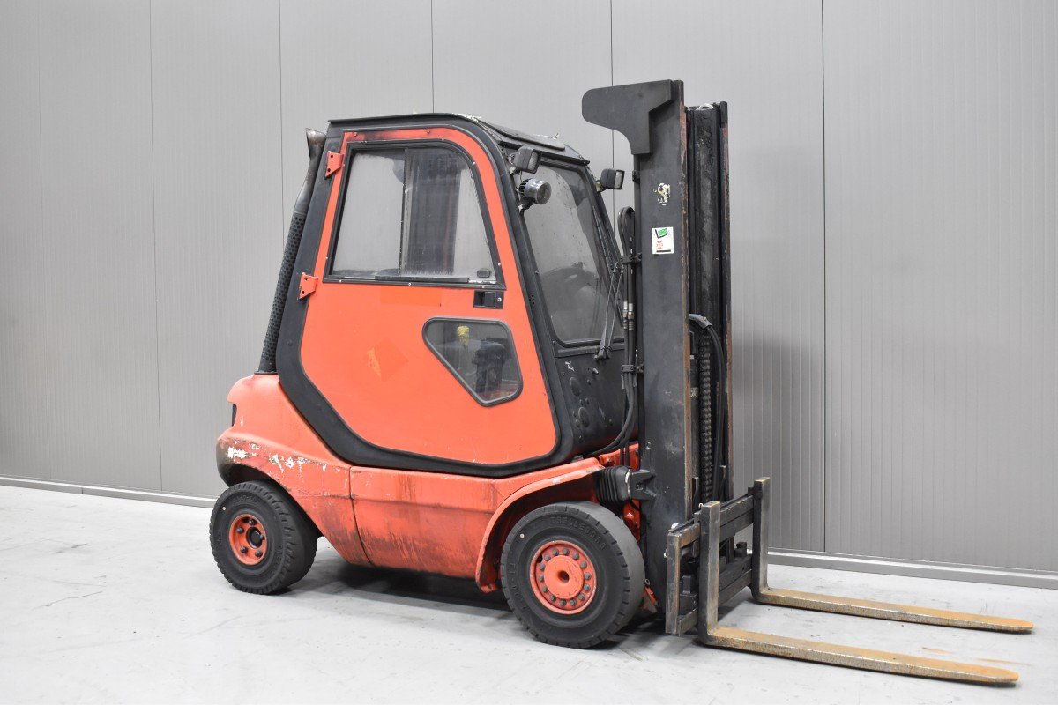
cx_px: 529
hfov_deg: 53.1
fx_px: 1058
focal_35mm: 36
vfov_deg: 36.9
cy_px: 352
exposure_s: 1/25
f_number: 5
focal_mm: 24
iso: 1600
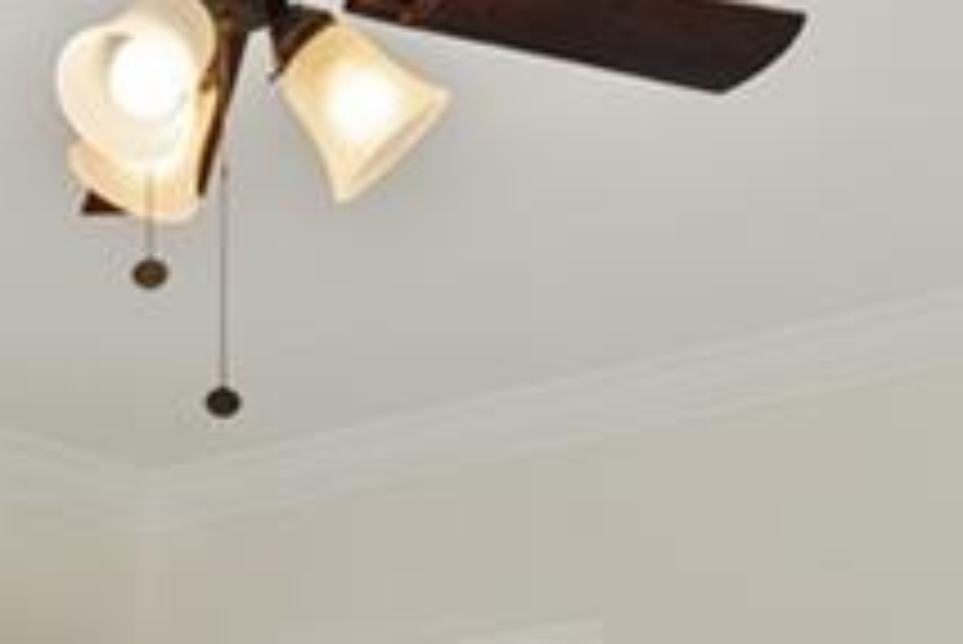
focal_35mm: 112
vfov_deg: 10.9
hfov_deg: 17.7
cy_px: 1387
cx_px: -81
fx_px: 2998
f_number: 6.3
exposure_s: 1/40
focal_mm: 10
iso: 100
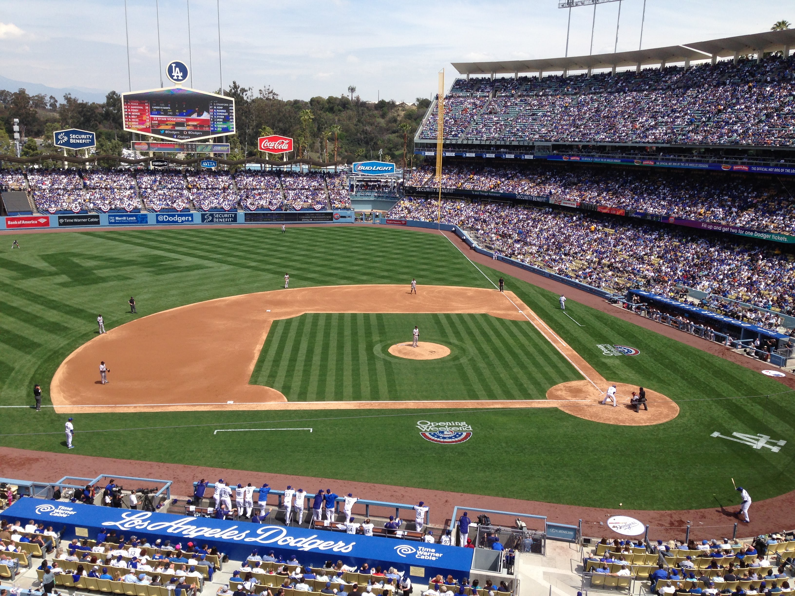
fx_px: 758
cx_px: 398
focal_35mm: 33
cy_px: 298
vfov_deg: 42.9
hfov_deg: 55.4
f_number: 2.4
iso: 50
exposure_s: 1/1391
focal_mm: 4.12
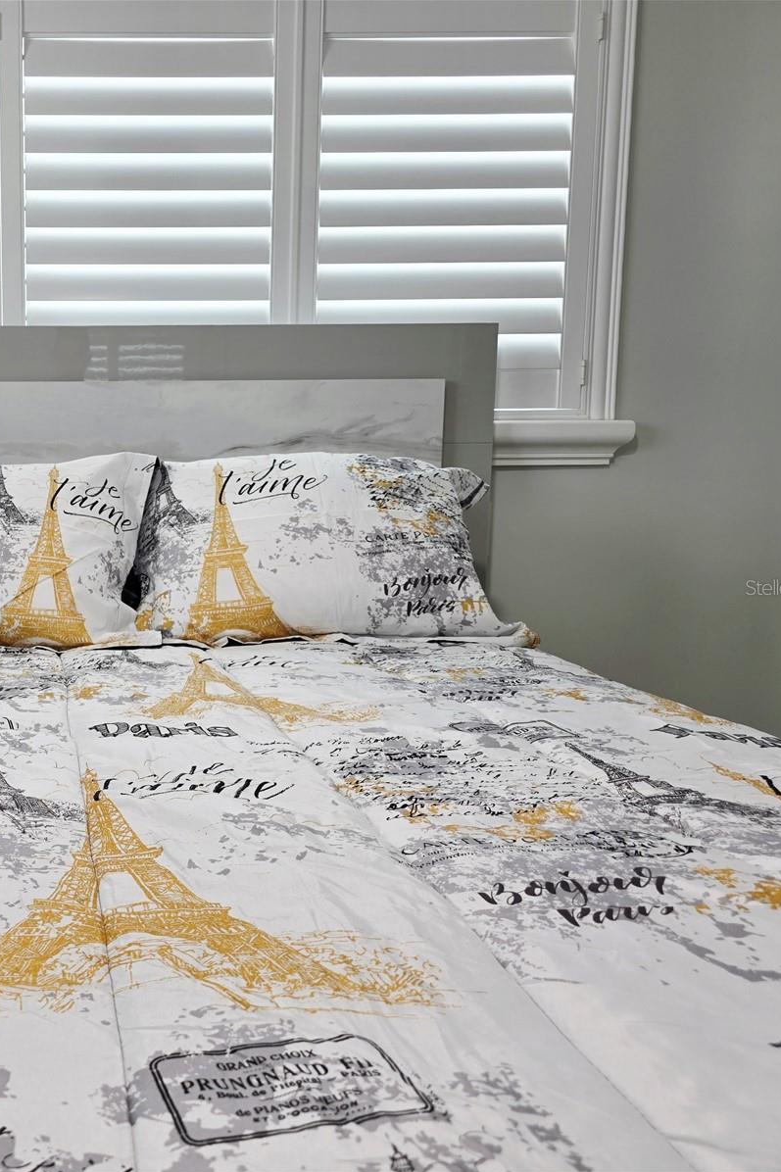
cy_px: 587
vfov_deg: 58.7
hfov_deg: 37.9
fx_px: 1042
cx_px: 54
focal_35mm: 32
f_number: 1.7
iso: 64
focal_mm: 6.3
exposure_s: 1/101
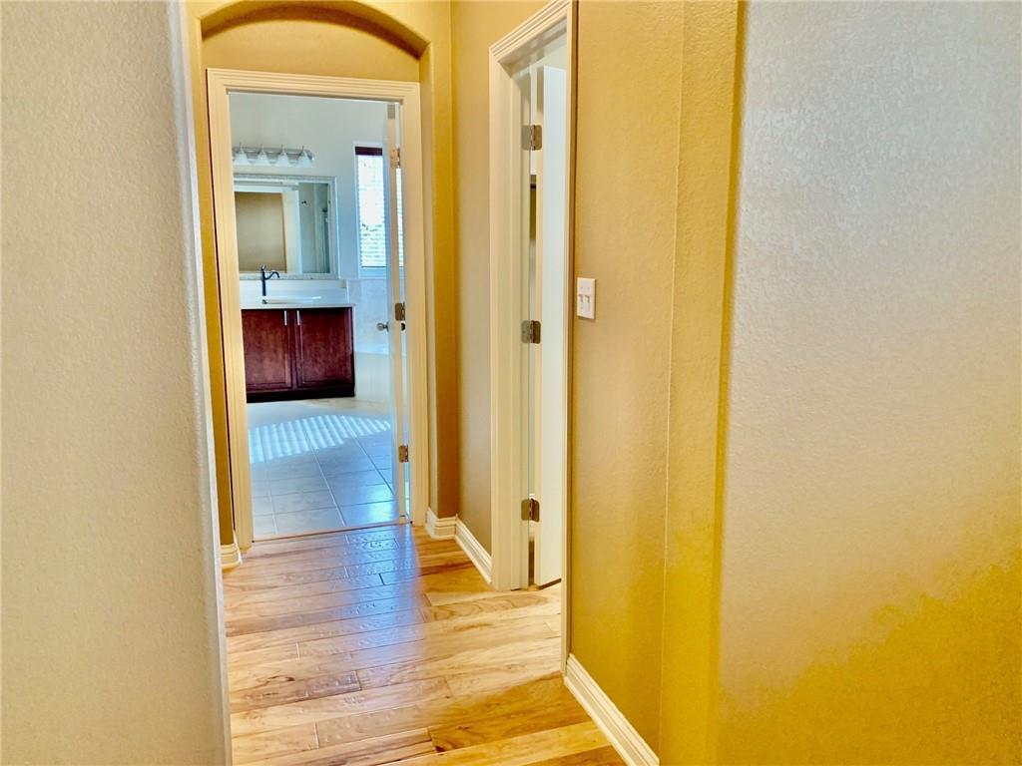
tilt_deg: -8.6
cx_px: 511
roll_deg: -0.6
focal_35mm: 26
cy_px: 383
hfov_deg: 67.3
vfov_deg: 53.1
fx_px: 768
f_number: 1.8
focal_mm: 4.25
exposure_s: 1/60
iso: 250
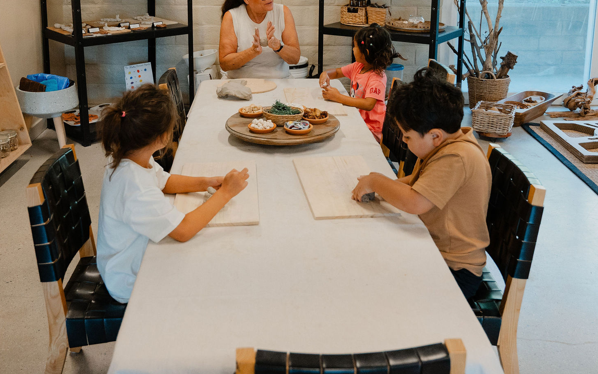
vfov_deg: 30.0
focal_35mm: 41
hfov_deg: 48.2
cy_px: 43
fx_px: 668
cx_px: 281
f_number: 4
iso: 1250
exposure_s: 1/250
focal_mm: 24
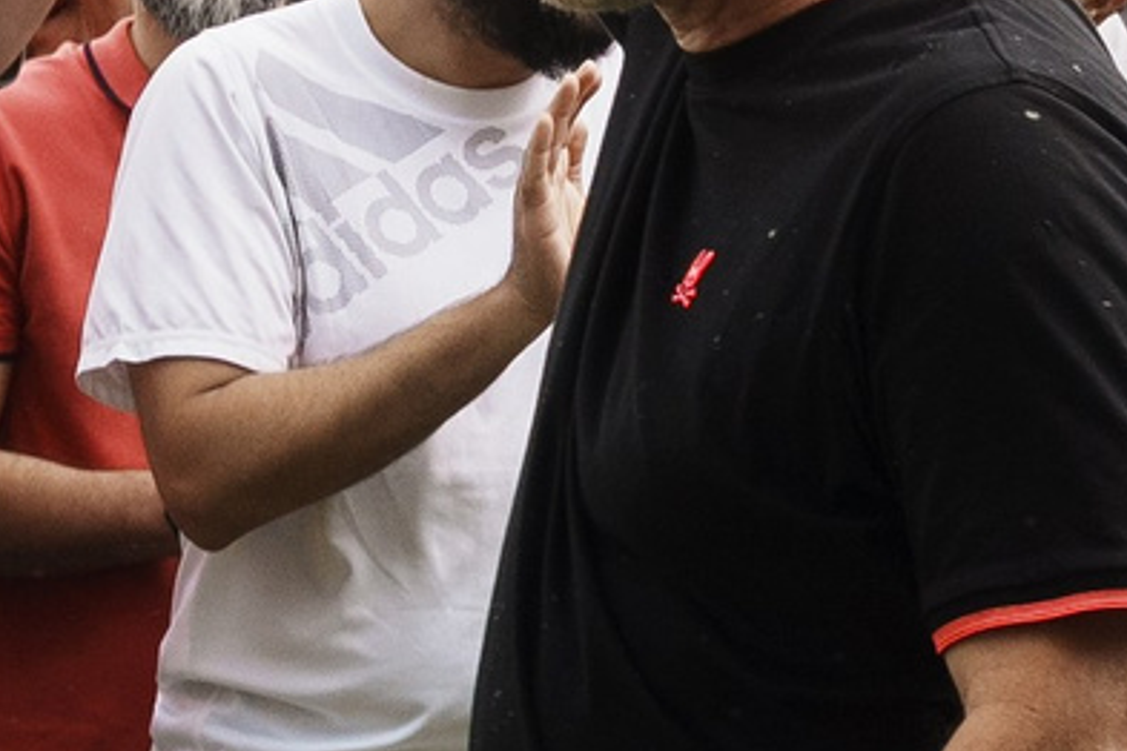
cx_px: 1534
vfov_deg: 3.9
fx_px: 11081
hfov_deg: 5.8
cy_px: 893
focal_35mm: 354
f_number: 5.6
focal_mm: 54.3
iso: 800
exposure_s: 1/800
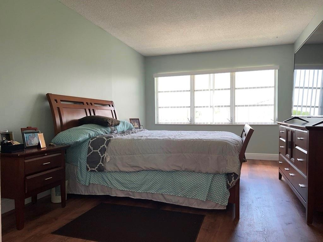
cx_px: 162
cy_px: 121
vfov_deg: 53.1
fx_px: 243
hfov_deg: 67.3
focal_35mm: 26
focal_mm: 5.7
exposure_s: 1/434
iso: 50
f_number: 1.5
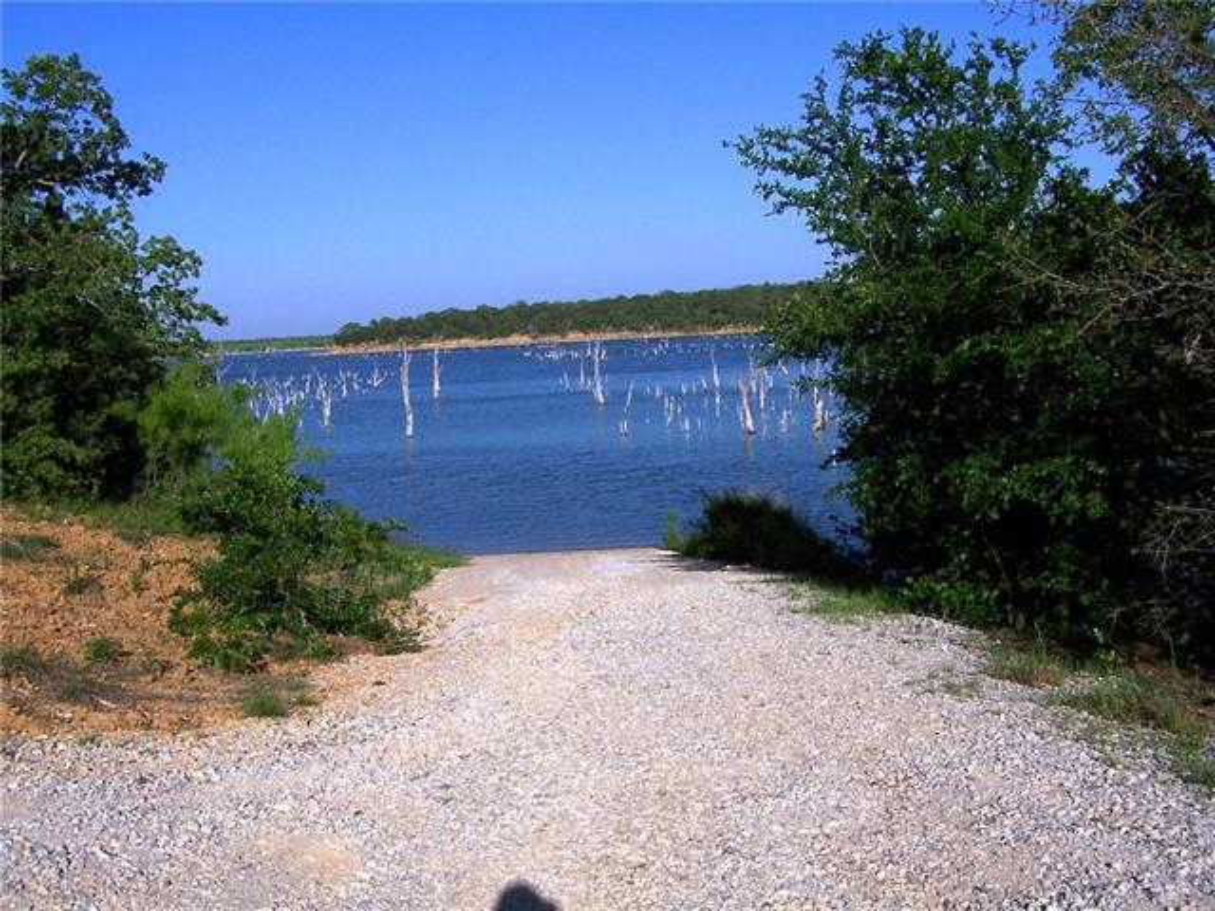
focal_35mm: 38
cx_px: 608
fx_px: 1334
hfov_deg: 49.0
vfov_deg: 37.7
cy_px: 456
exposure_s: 1/1000
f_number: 5.6
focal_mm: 6.3
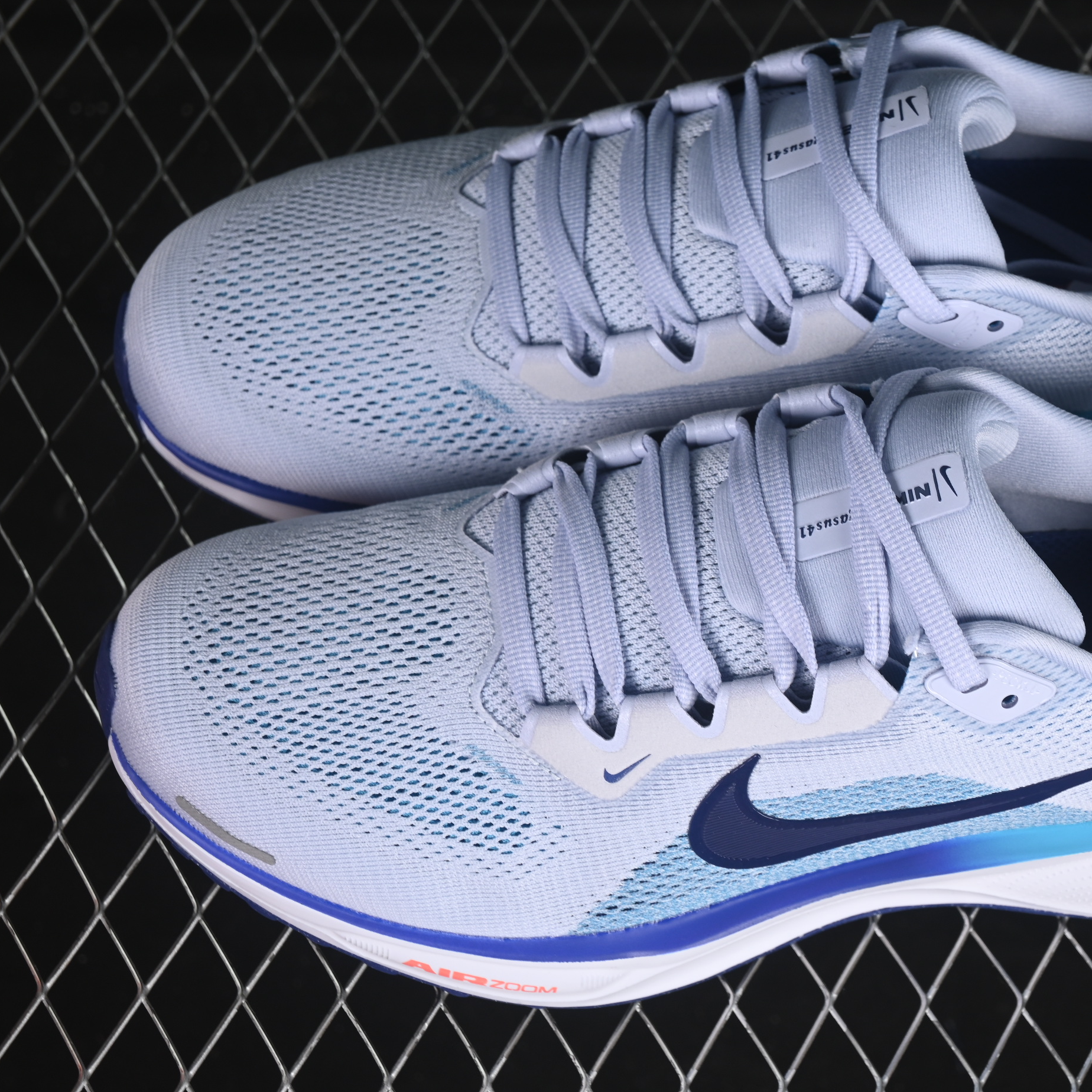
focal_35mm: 96
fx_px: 3426
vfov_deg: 18.1
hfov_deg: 18.0
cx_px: 778
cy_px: 545
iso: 160
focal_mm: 50
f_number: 7.1
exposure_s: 1/60
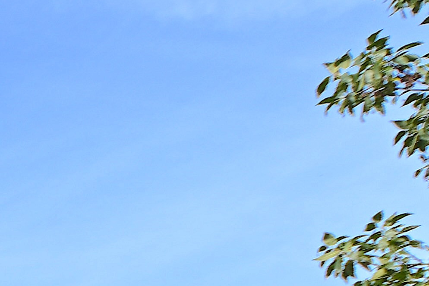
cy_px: 629
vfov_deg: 13.2
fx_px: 1001
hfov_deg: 13.6
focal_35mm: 84
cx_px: -691
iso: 100
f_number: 6.3
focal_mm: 10
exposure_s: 1/160
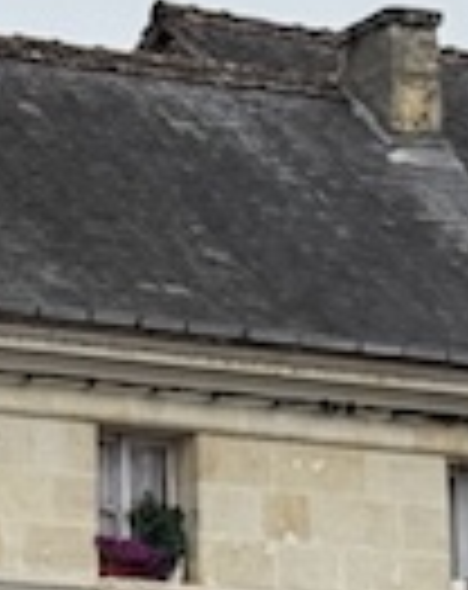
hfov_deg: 5.2
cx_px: -788
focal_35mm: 287
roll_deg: +0.3
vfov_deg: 6.7
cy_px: 892
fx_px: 4992
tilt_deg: +5.6
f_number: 1.78
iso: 64
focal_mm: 6.76
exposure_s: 1/4608
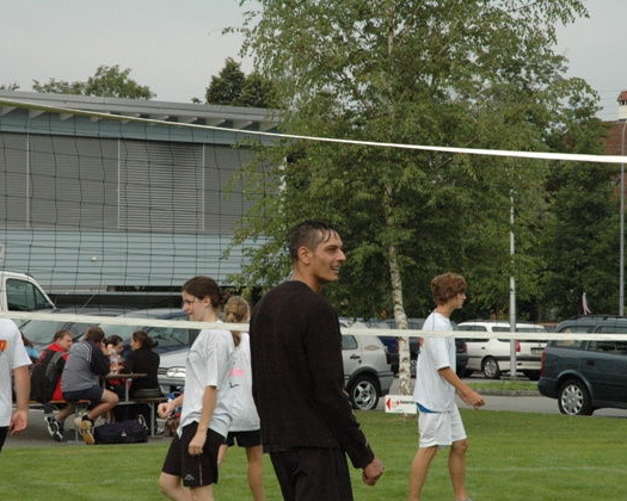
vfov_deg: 12.9
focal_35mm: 120
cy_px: 252
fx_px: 2227
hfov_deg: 16.0
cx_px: 328
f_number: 11
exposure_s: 1/500
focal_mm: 70
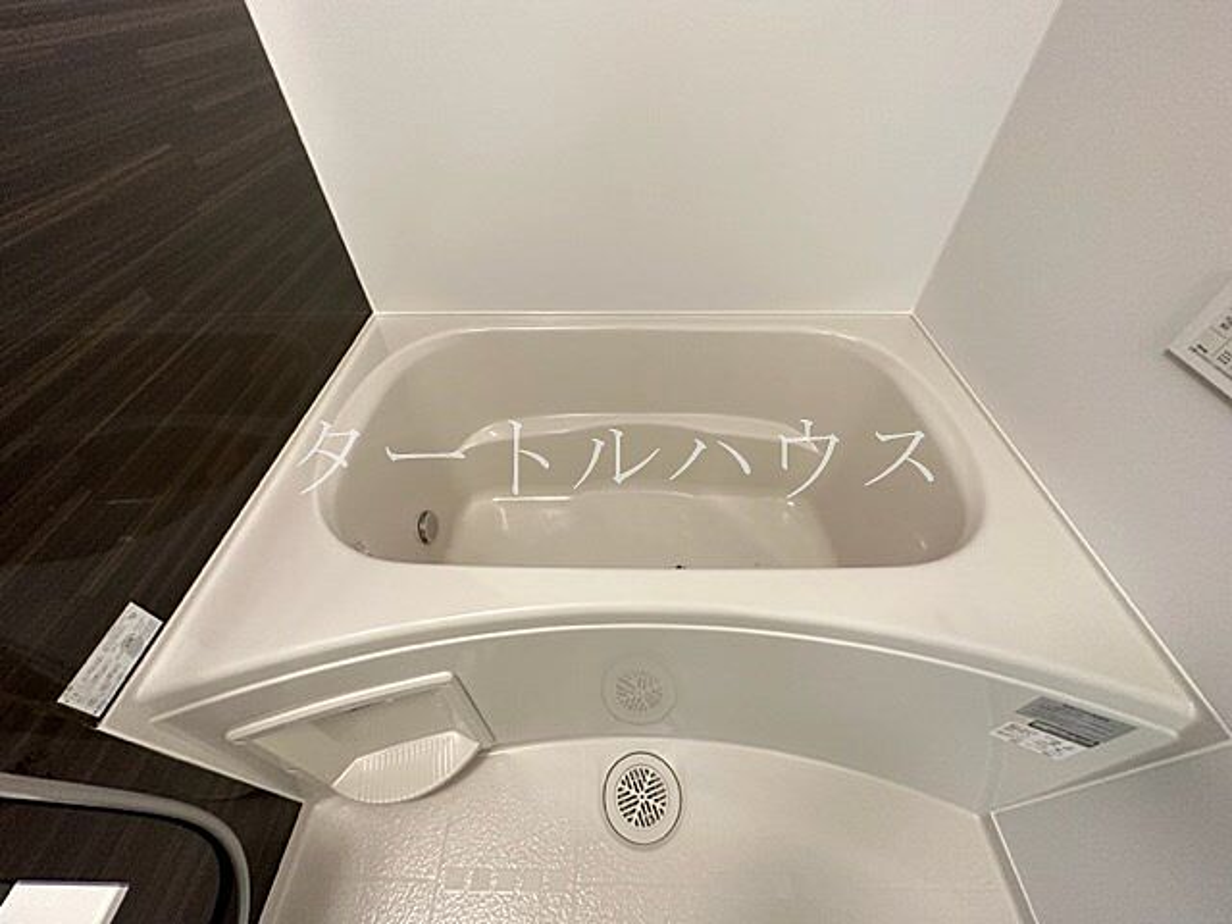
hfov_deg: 102.1
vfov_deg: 85.7
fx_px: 498
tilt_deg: -47.3
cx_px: 616
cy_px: 462
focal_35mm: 14
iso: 500
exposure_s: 1/60
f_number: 2.2
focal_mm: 2.22
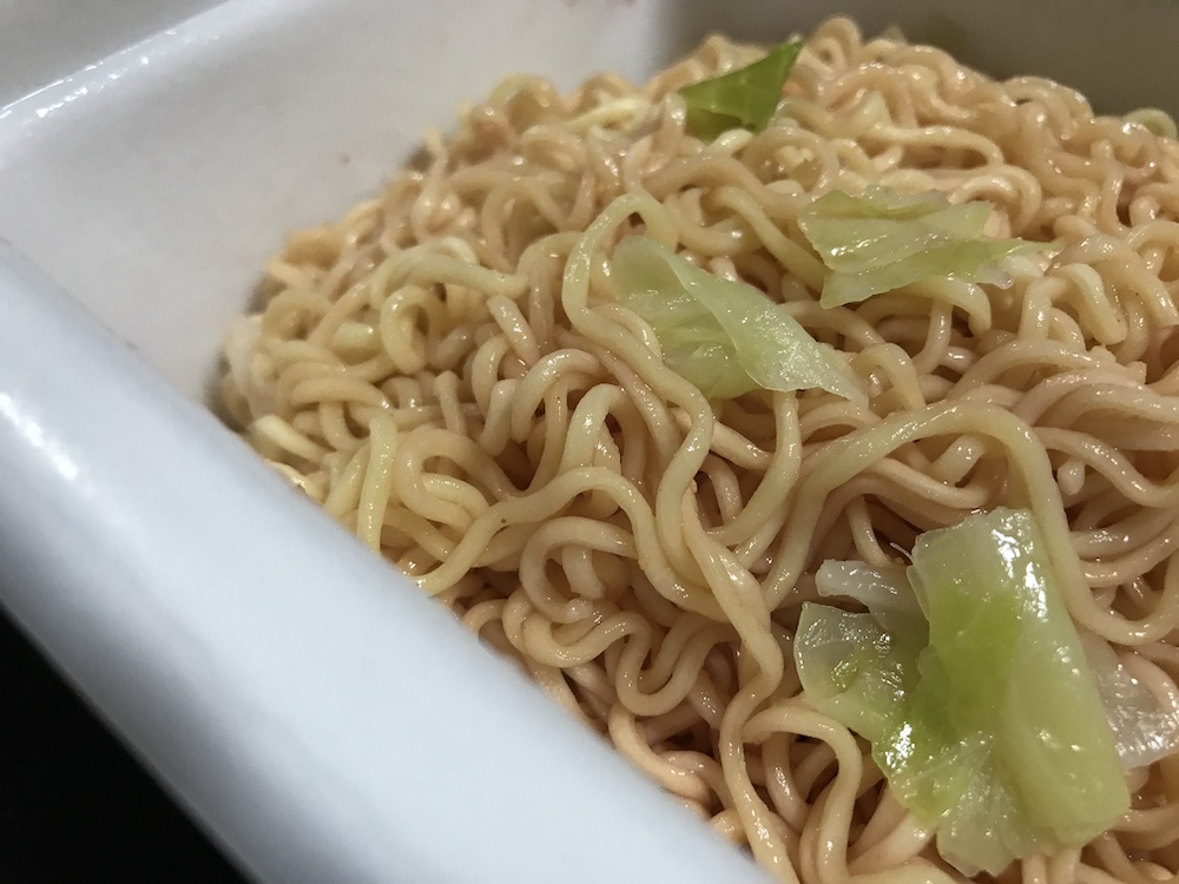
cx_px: 590
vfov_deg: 49.7
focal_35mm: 28
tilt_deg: -51.1
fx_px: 954
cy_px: 442
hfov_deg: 63.4
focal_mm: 3.99
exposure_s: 1/15
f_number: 1.8
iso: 40
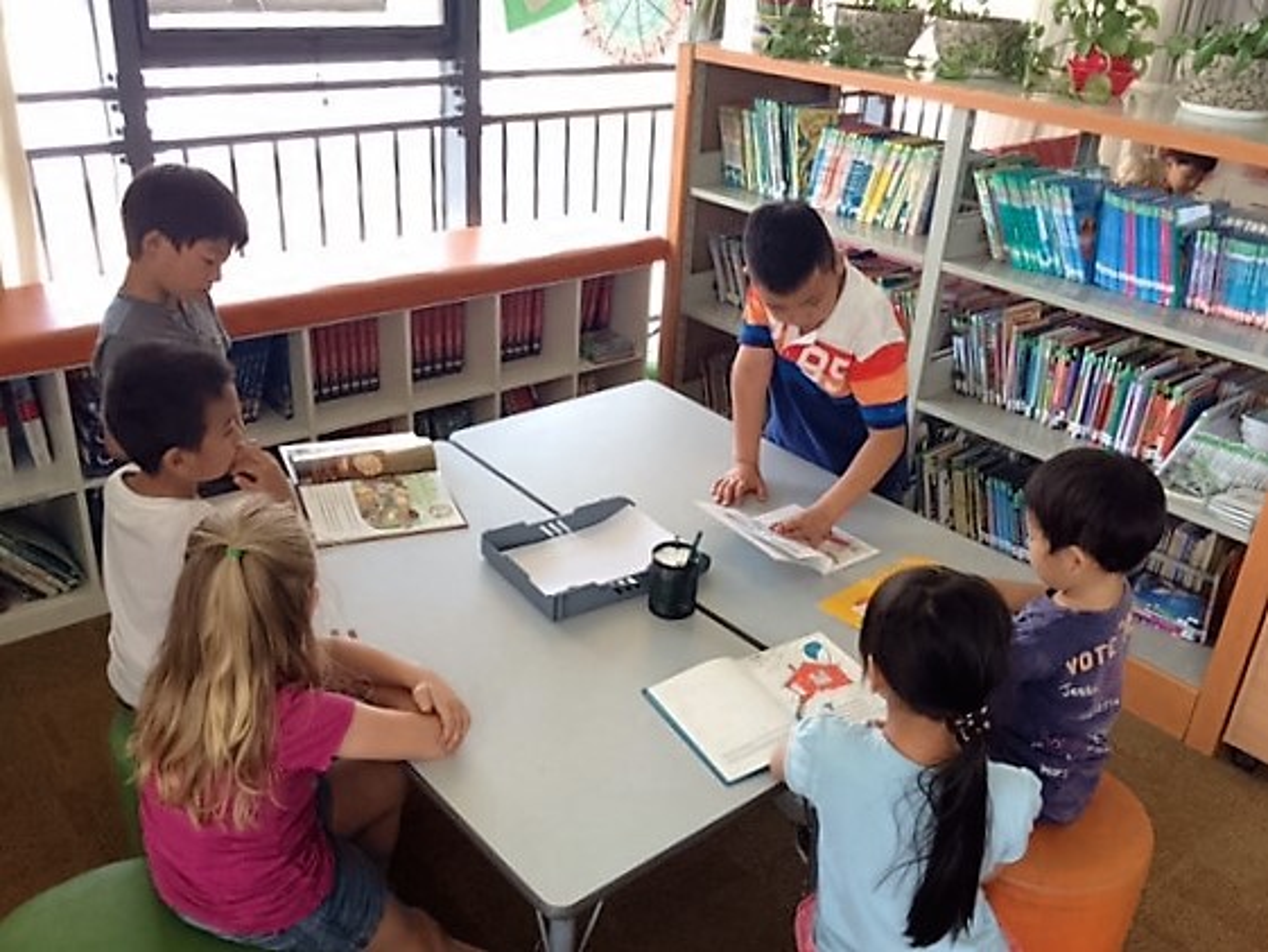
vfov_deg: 48.2
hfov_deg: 61.6
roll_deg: -0.1
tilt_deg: -25.0
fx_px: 1063
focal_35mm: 29
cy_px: 476
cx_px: 634
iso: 40
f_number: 2.2
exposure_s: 1/33
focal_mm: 4.15
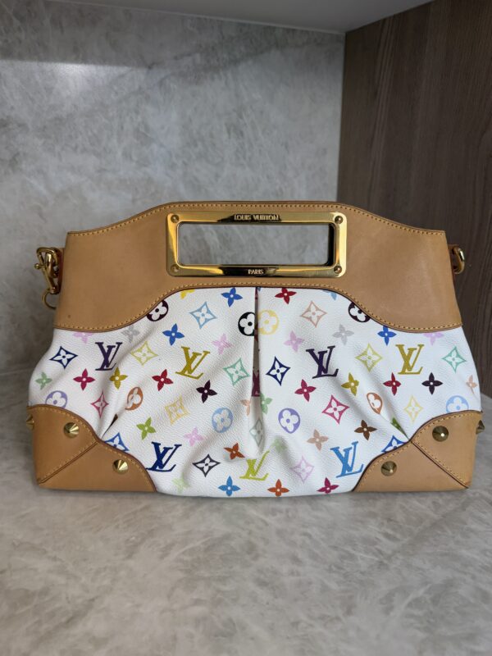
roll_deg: -0.2
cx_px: 246
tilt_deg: -20.1
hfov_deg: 56.8
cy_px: 328
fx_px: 455
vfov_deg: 71.6
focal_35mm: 24
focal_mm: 6.76
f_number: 1.78
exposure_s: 1/148
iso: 50
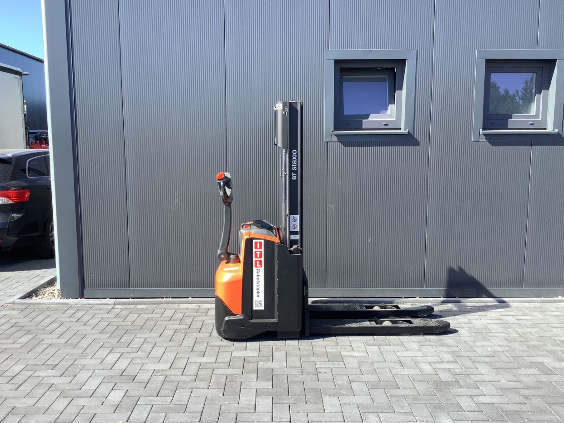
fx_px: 521
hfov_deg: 56.8
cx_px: 278
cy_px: 214
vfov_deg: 44.2
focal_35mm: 32
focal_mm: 3.3
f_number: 2.4
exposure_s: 1/372
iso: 25
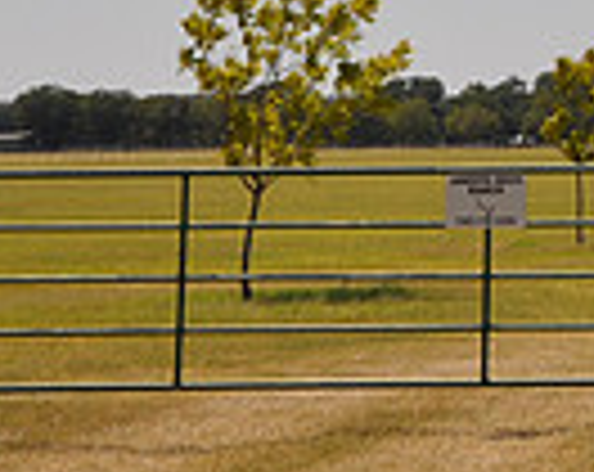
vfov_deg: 8.1
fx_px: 3263
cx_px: 1084
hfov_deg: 9.8
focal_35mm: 186
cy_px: -290
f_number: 9
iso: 200
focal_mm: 30
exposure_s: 1/320
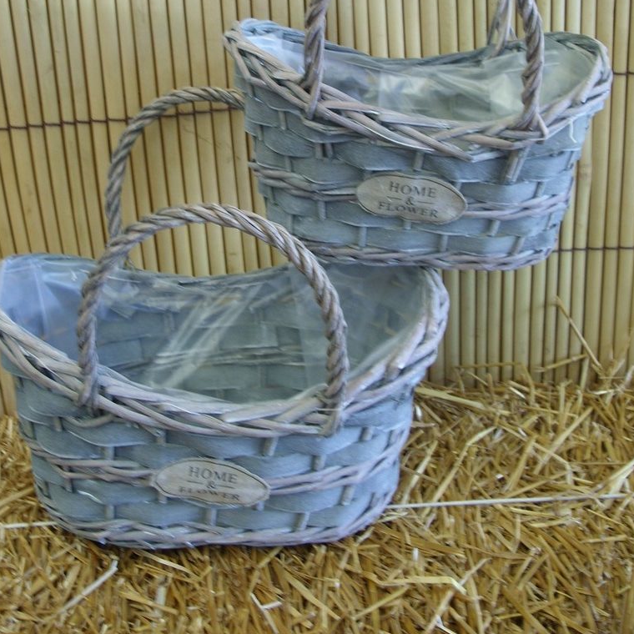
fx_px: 1098
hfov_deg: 32.2
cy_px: 147
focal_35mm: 53
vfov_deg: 31.5
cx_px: 279
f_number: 2.8
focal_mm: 7.8
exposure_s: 1/9
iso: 50
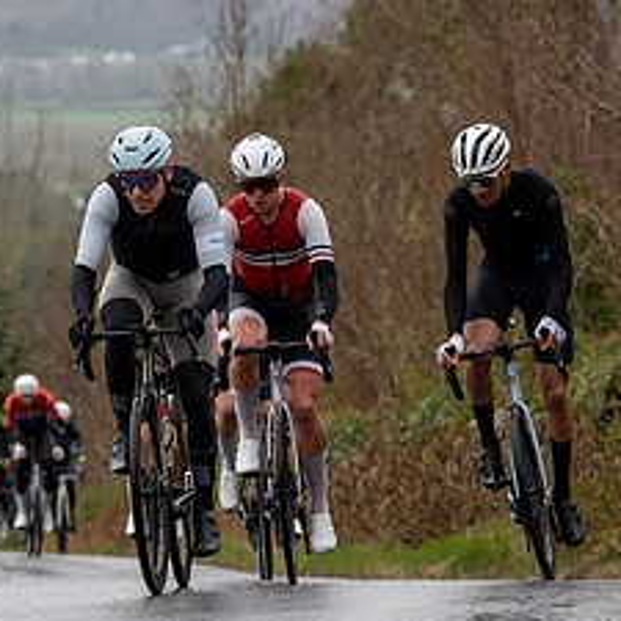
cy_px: 207
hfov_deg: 6.0
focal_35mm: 291
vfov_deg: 6.0
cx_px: 159
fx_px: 5906
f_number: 4
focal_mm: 113
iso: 500
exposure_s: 1/1000
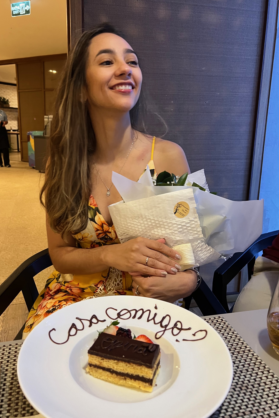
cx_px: 117
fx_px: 325
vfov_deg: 65.5
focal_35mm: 28
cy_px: 203
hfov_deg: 46.2
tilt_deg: -13.2
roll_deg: -1.3
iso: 400
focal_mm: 5.7
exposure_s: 1/60
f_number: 1.5
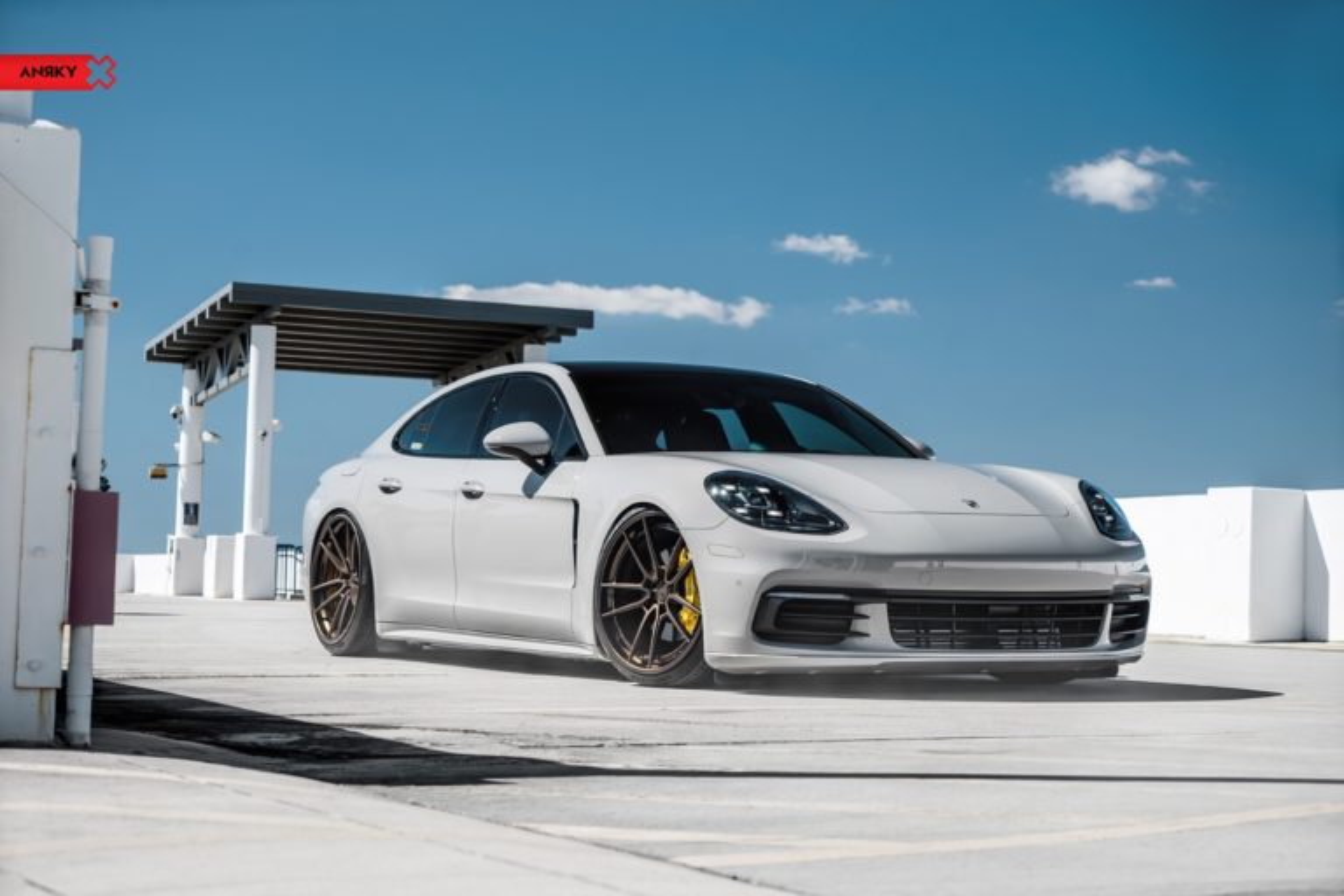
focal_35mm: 70
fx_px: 2613
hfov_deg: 28.8
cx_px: 672
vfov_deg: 19.5
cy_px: 448
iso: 100
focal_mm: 70
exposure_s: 1/250
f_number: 6.3
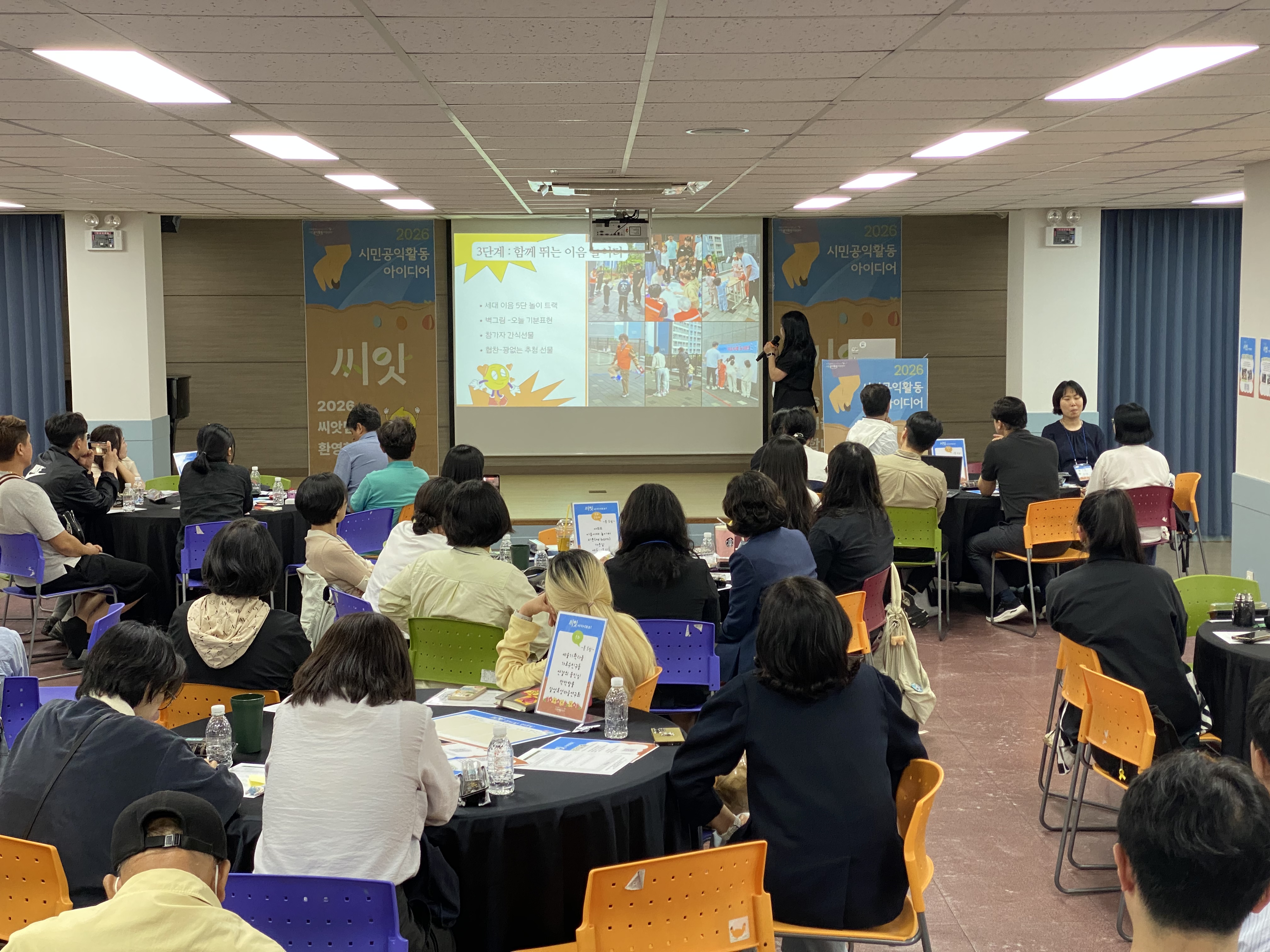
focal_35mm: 52
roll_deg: +0.2
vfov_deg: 28.0
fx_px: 1908
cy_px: 476
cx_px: 635
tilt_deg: -5.4
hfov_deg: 36.8
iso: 125
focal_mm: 6
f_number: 2
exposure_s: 1/60
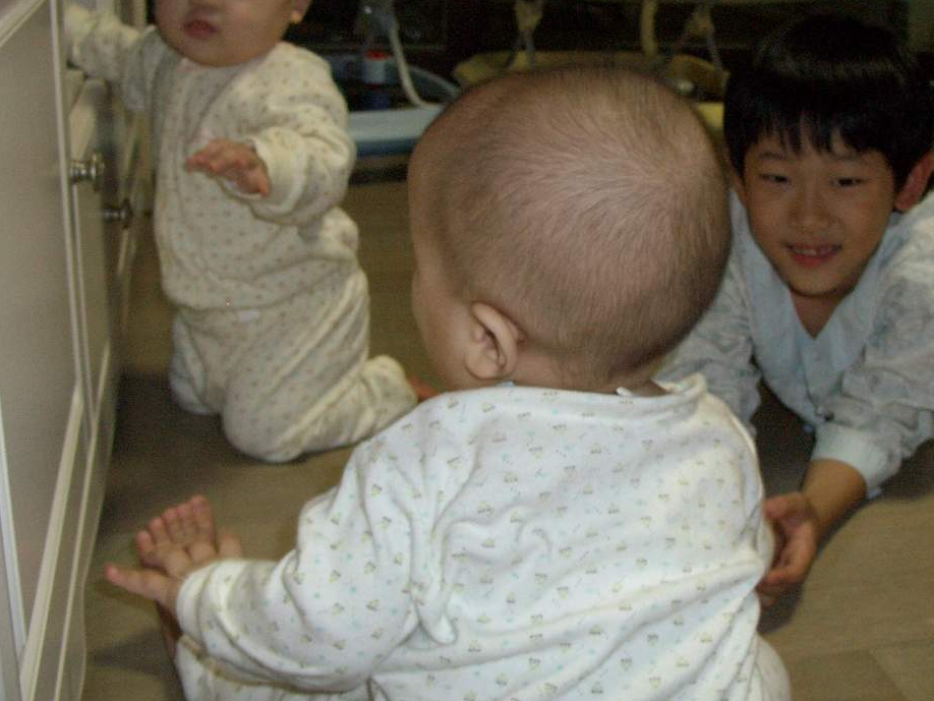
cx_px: 600
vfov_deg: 31.4
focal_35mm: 46
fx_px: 1241
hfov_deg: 40.9
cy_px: 257
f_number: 2.8
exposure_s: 1/60
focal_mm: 7.1
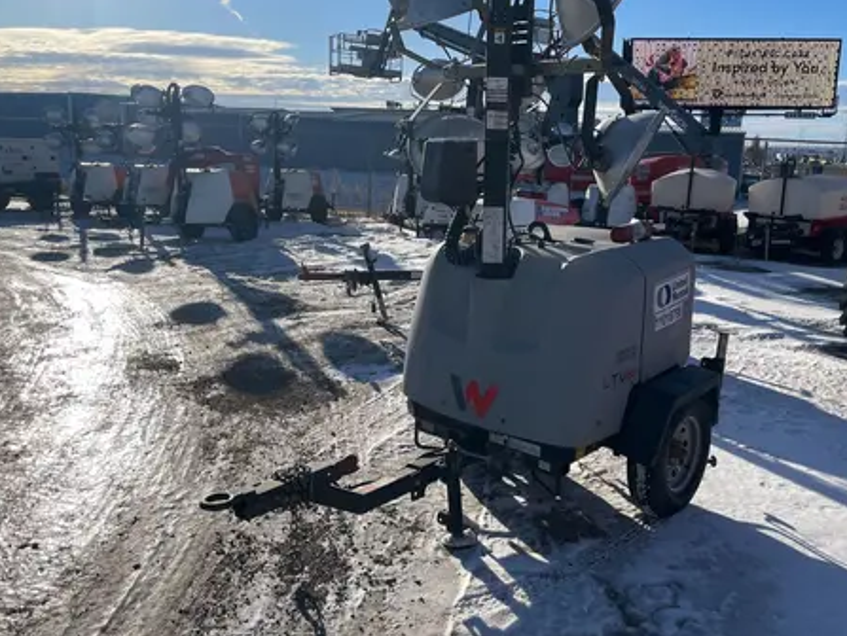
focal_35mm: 32
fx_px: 784
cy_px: 323
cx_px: 481
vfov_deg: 44.2
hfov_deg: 56.6
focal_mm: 4.2
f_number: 1.6
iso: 32
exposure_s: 1/5556
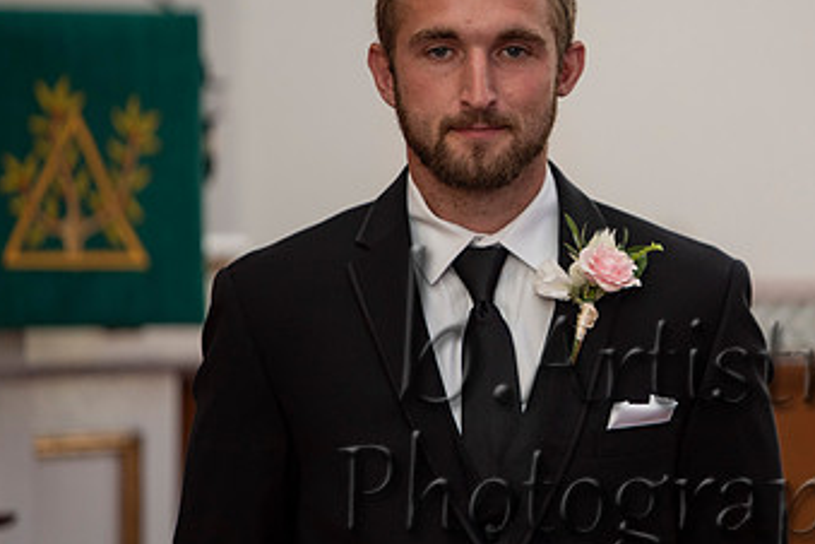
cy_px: 179
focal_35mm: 374
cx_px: 685
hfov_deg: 5.5
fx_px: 8466
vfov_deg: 3.7
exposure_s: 1/160
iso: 400
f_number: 2.8
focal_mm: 200
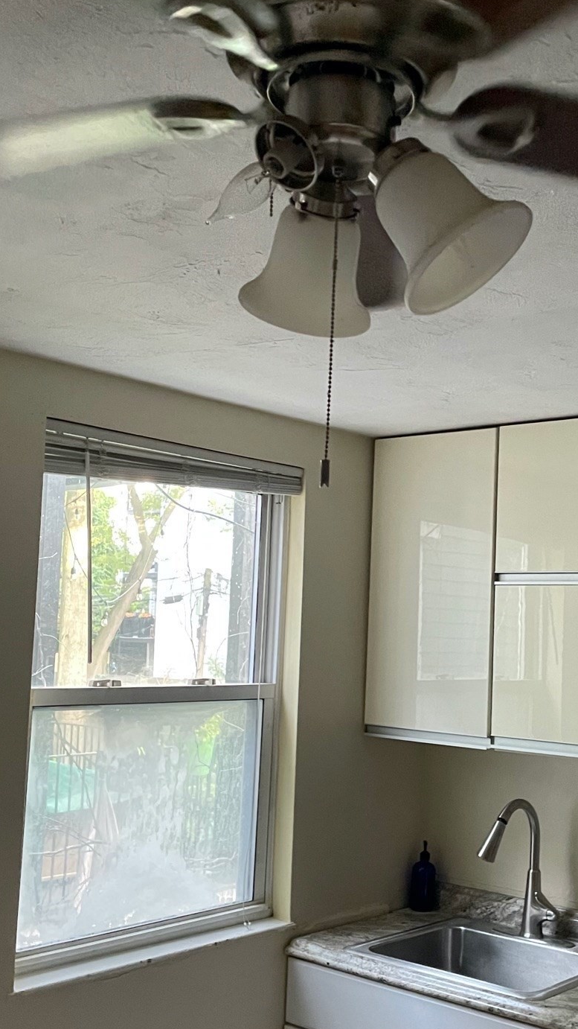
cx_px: 416
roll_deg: -1.6
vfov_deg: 48.4
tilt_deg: +3.4
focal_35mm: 42
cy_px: 533
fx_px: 1145
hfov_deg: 28.0
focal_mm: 4.2
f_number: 1.6
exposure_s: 1/60
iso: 500
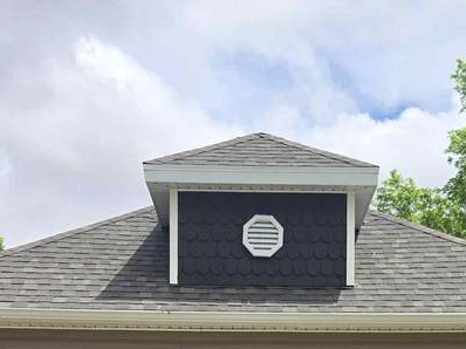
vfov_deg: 17.4
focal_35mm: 74
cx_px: 288
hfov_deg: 26.3
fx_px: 996
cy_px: 560
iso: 25
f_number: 1.8
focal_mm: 5.4
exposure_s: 1/1925
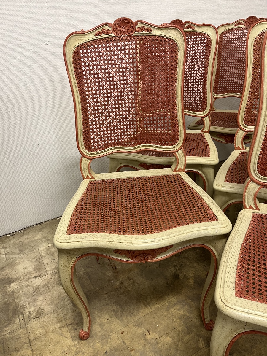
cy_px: 178
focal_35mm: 26
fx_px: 267
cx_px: 134
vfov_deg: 67.3
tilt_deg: -26.7
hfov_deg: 53.1
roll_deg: +6.9
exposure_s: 1/50
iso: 100
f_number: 1.6
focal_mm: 5.1
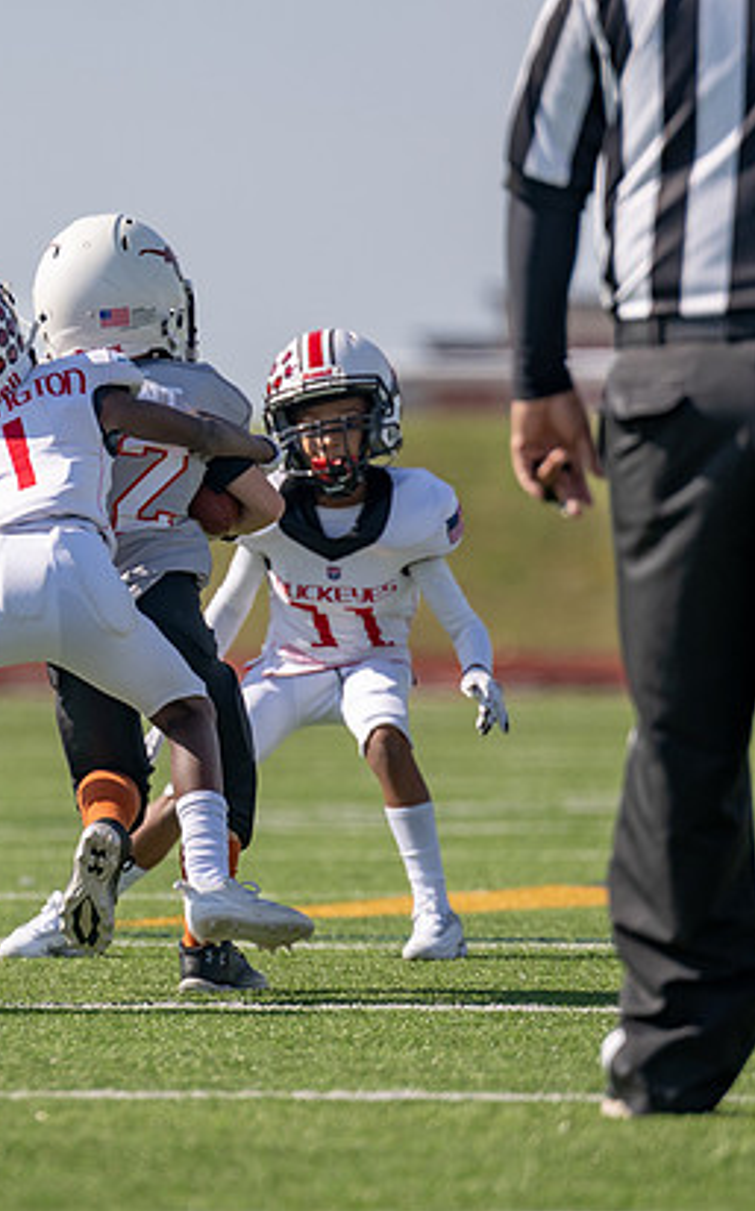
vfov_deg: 3.6
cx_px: 90
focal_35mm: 587
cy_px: 546
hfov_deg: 2.2
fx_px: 19352
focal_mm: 280
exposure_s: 1/2000
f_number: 4
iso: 160
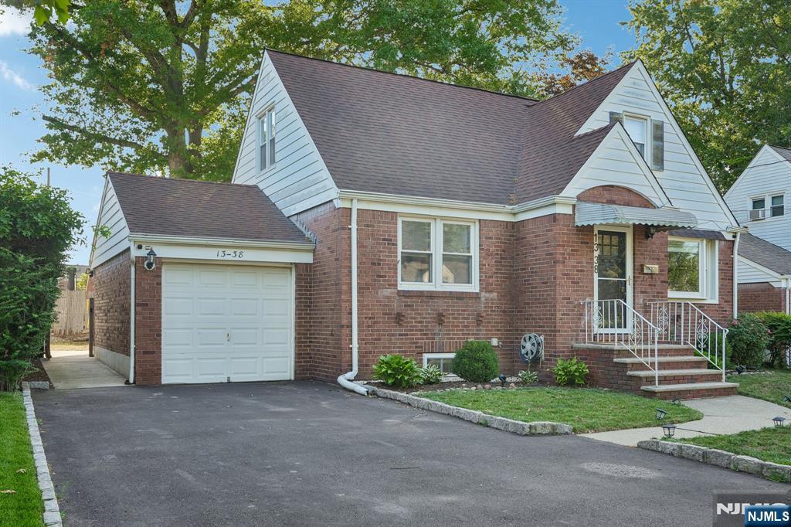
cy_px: 264
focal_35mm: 32
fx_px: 703
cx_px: 396
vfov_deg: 41.1
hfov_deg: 58.7
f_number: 8
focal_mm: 32
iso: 125
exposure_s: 1/40
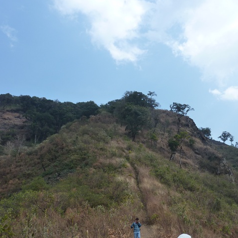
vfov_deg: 46.0
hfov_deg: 45.4
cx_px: 158
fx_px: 280
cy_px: 120
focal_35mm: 36
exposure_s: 1/500
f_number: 4
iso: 125
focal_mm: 5
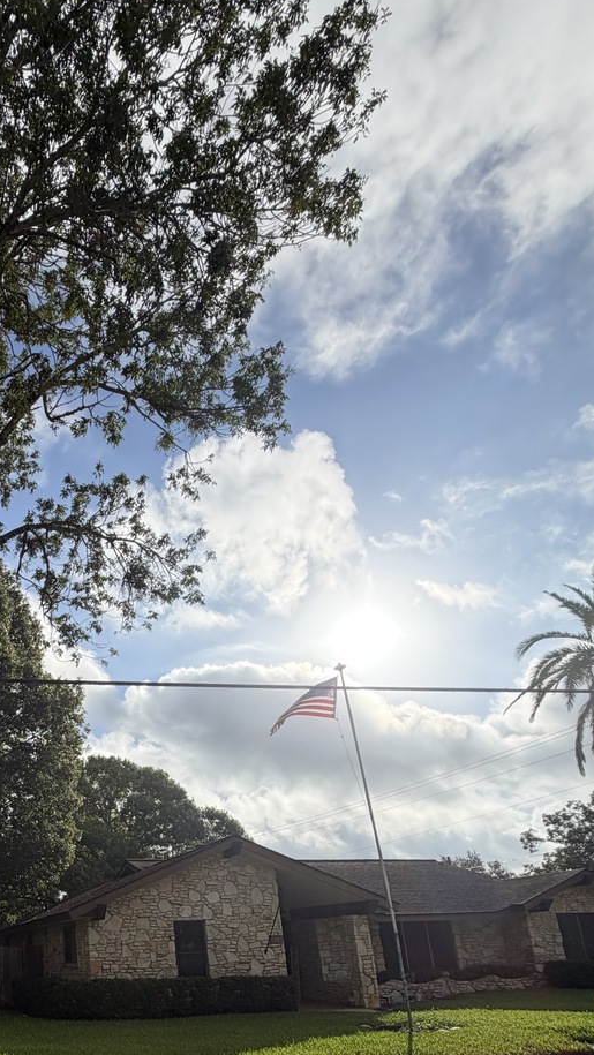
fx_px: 672
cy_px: 778
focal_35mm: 24
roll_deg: +1.8
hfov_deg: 43.1
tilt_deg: +14.9
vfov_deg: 71.6
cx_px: 46
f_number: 2.2
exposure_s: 1/1795
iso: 25
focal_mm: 2.22
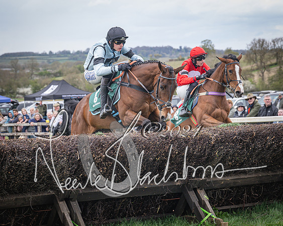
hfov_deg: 15.4
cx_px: 141
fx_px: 1049
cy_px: 119
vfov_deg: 12.3
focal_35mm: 125
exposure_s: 1/1250
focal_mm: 70
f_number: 4
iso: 500
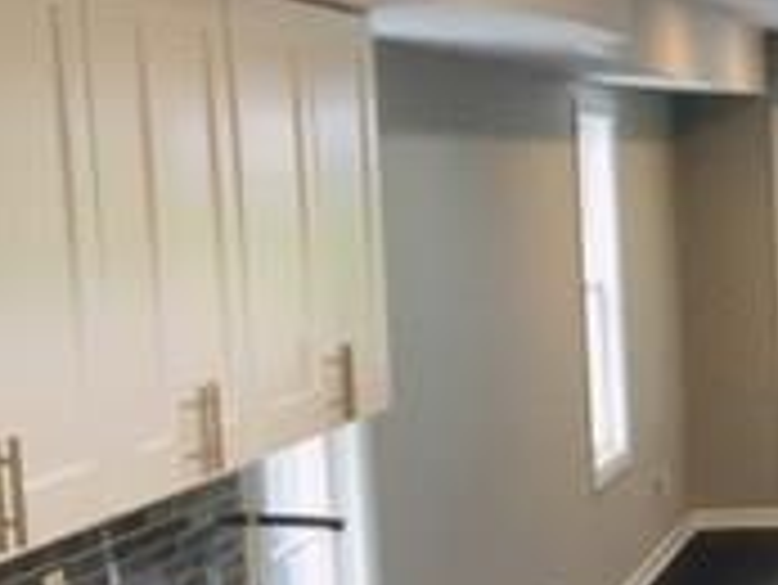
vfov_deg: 13.6
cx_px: 1214
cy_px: 639
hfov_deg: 16.5
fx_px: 2407
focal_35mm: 107
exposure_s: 1/30
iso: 32
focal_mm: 4.15
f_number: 2.2
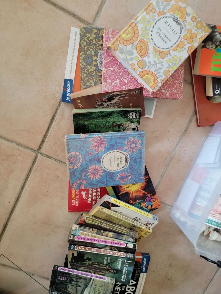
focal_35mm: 24
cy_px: 147
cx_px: 110
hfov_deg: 56.8
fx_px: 204
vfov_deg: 71.6
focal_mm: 6.7
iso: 400
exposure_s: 1/40
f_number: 1.8
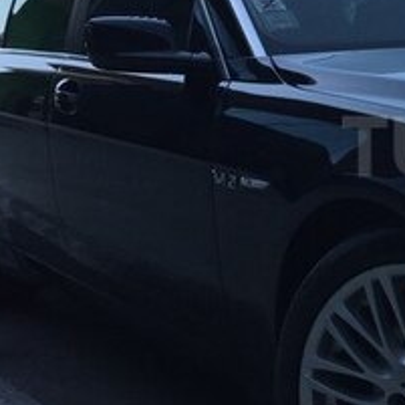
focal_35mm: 84
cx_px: 548
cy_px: 146
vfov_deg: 20.6
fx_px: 1112
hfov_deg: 18.9
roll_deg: +1.0
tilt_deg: -5.0
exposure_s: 1/1647
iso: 32
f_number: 2.2
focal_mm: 4.15
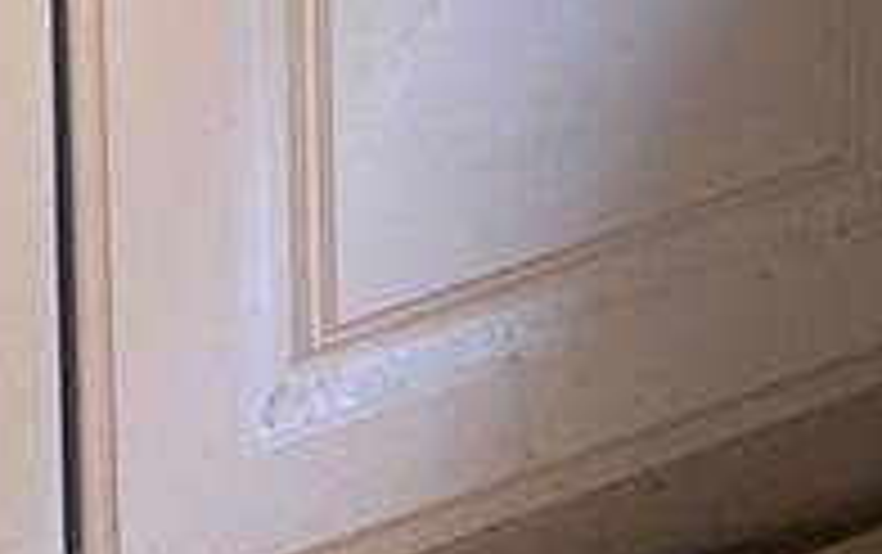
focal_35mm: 199
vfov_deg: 5.2
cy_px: -2243
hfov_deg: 10.5
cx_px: 202
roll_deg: +1.6
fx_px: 4789
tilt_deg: -8.8
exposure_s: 1/60
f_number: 1.78
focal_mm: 6.76
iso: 160
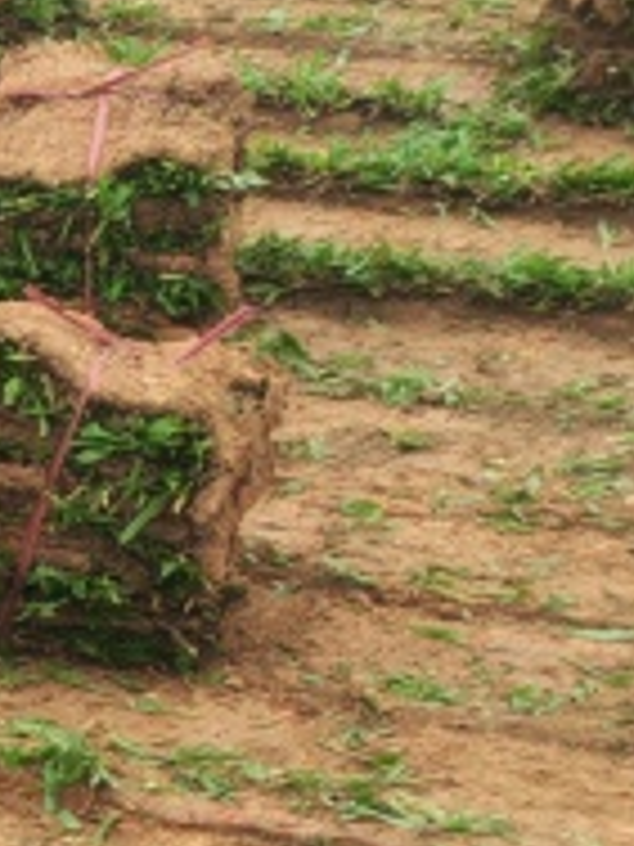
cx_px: -1124
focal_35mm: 153
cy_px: 997
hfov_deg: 8.5
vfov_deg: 12.6
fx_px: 3736
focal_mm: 5.52
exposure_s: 1/238
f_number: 1.95
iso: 50
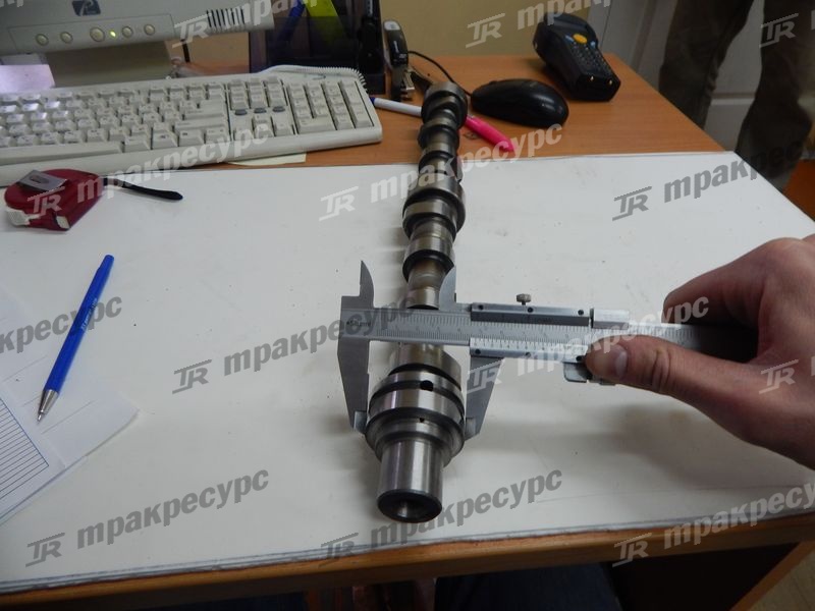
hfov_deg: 76.4
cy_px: 306
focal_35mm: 22
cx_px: 408
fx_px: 518
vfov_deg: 61.1
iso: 200
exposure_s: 1/30
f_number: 3
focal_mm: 4
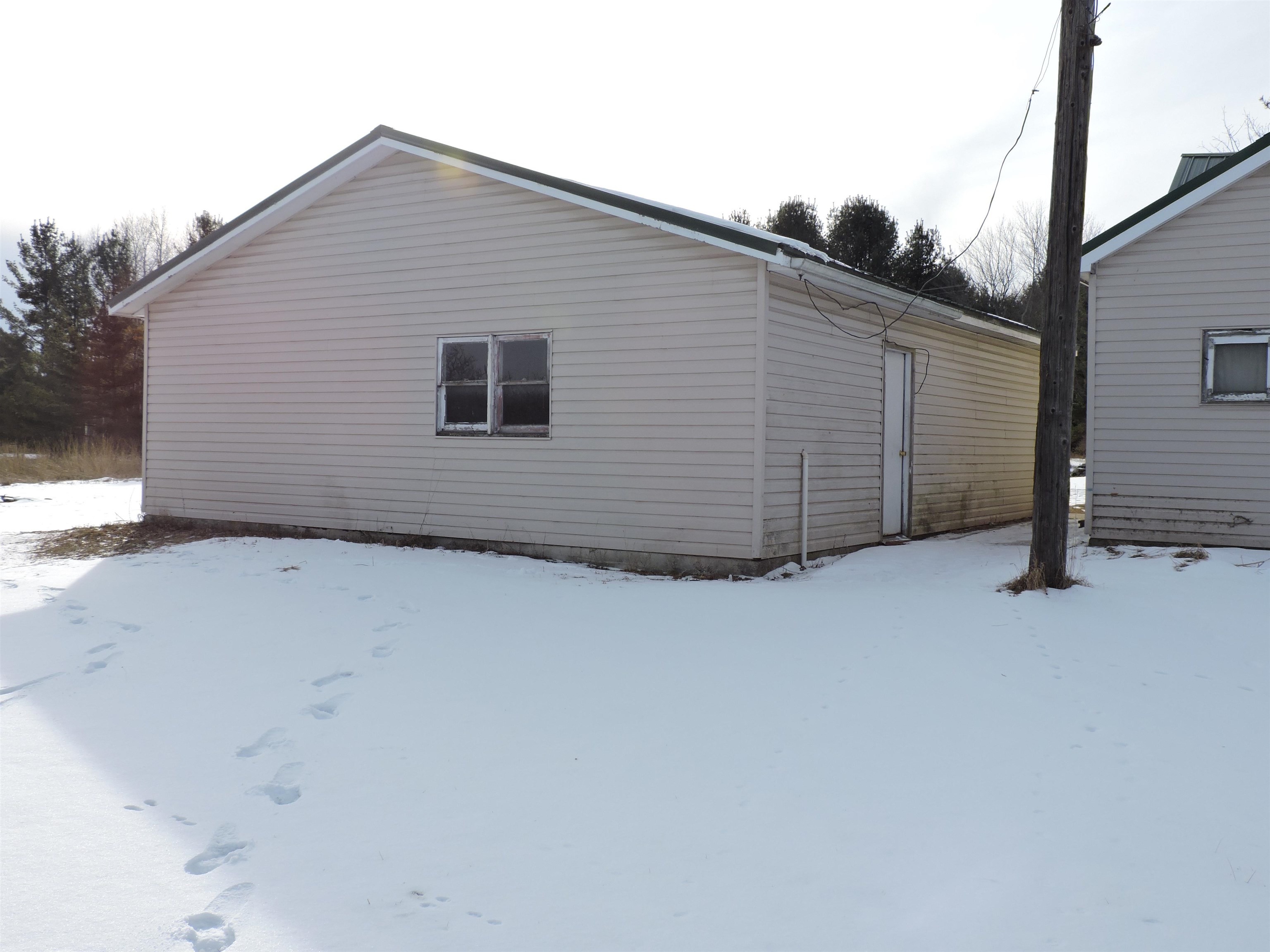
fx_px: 1211
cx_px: 635
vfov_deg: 42.9
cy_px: 476
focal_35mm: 33
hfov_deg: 55.4
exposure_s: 1/1250
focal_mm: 5.9
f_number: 3.2
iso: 100
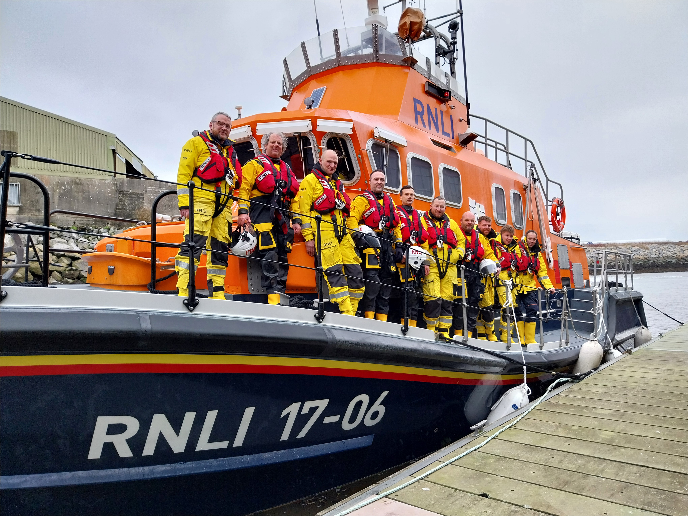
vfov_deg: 53.1
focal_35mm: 26
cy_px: 258
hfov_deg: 67.3
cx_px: 344
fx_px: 517
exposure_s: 1/144
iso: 25
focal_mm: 4
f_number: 1.8
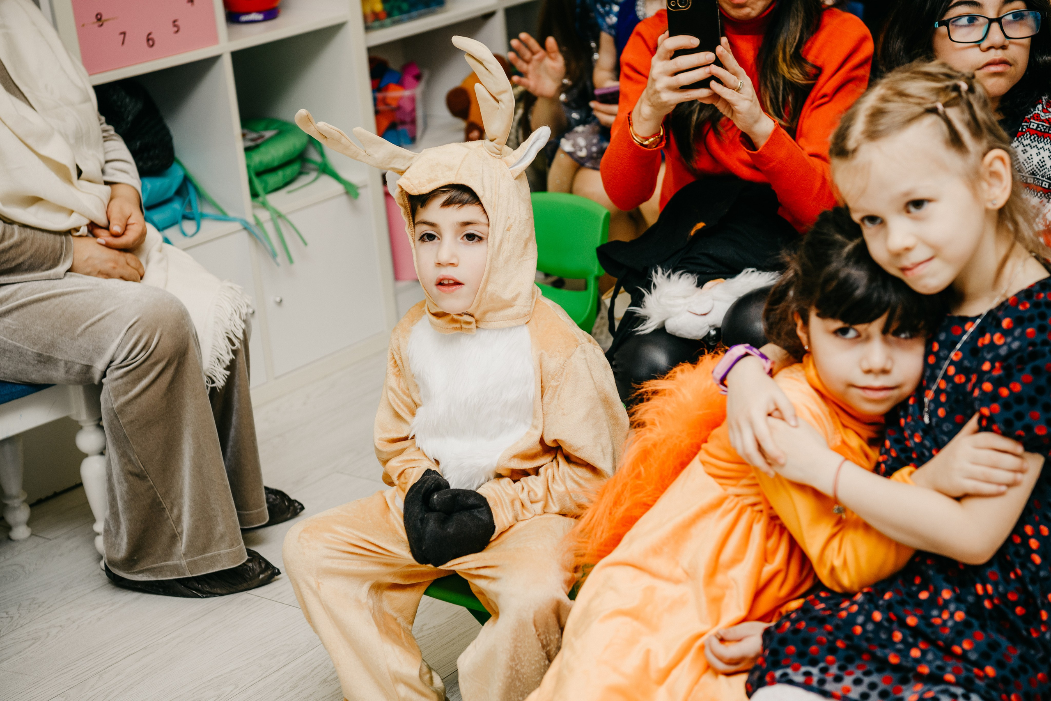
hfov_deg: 28.8
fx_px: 2044
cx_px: 526
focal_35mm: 70
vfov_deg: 19.5
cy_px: 350
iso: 250
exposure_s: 1/160
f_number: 4
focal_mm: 70
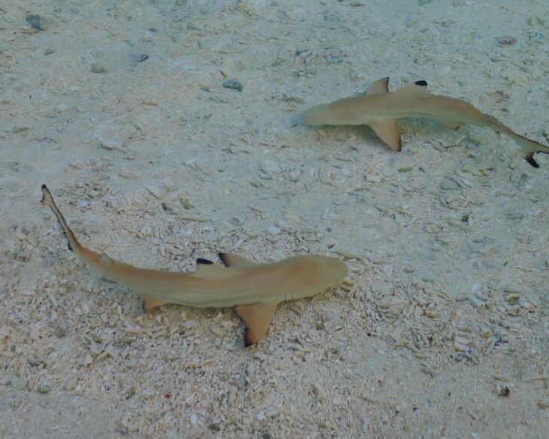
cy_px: 202
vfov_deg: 21.0
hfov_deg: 26.1
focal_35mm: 73
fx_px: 1186
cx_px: 301
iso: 80
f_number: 2.8
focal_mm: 11.7
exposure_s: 1/250
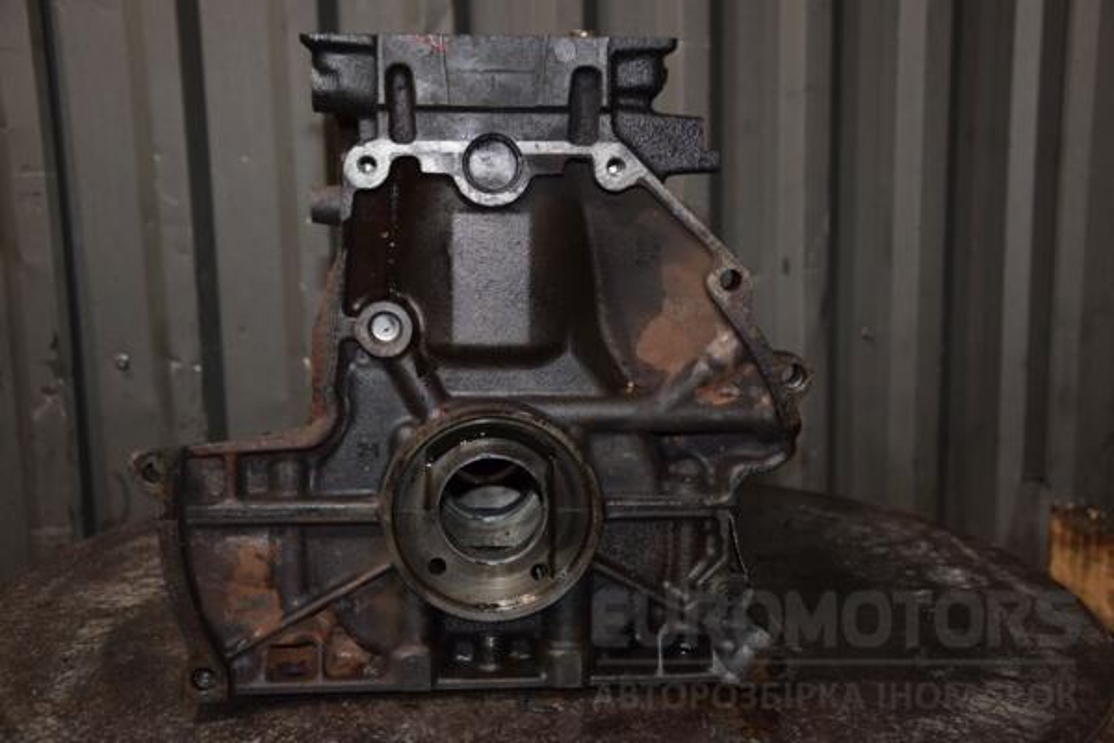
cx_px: 557
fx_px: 1392
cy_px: 372
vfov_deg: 29.9
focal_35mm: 45
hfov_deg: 43.6
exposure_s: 1/60
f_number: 5
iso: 800
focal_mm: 30
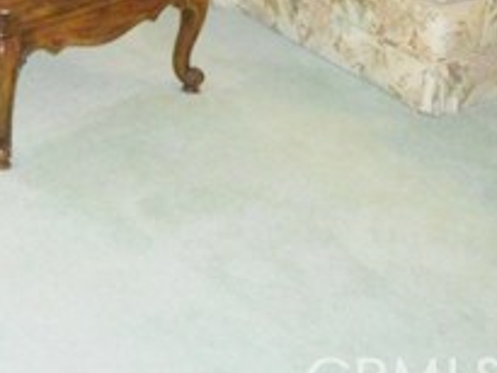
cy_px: -167
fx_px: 1164
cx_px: -78
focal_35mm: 81
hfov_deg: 22.5
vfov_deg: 16.7
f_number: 3.5
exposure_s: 1/25
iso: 500
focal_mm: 4.6
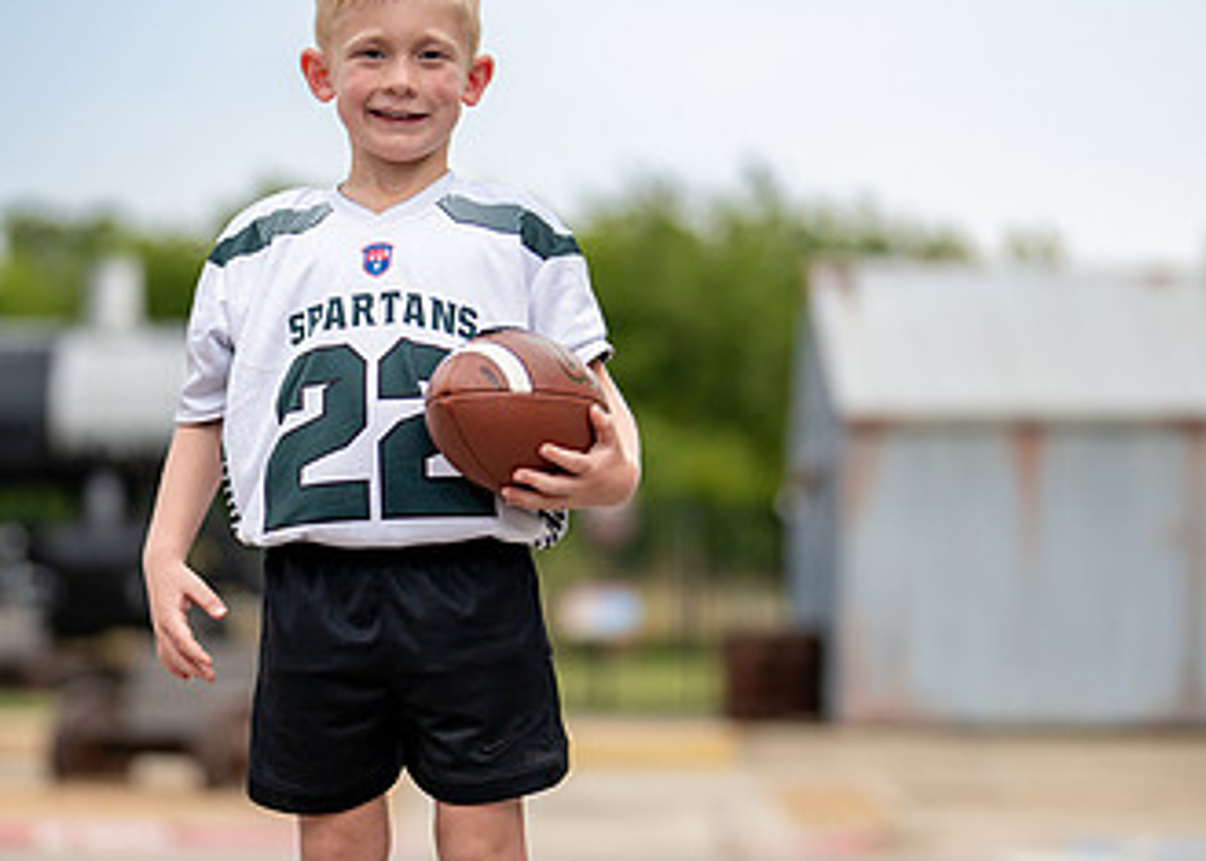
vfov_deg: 12.9
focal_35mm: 111
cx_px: 413
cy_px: 471
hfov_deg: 18.0
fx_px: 3802
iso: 400
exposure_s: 1/2000
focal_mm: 50
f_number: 1.2
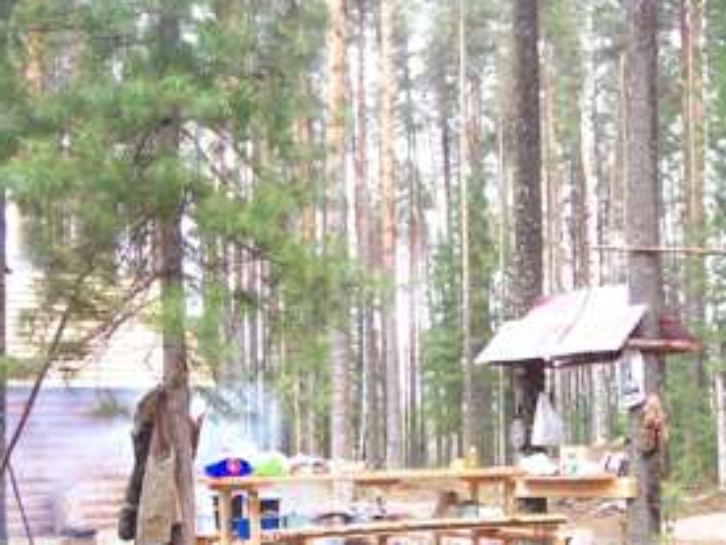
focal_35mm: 78
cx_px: 416
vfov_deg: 18.7
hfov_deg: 25.0
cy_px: 430
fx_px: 1636
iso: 200
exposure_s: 1/64
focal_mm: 5.8
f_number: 2.8
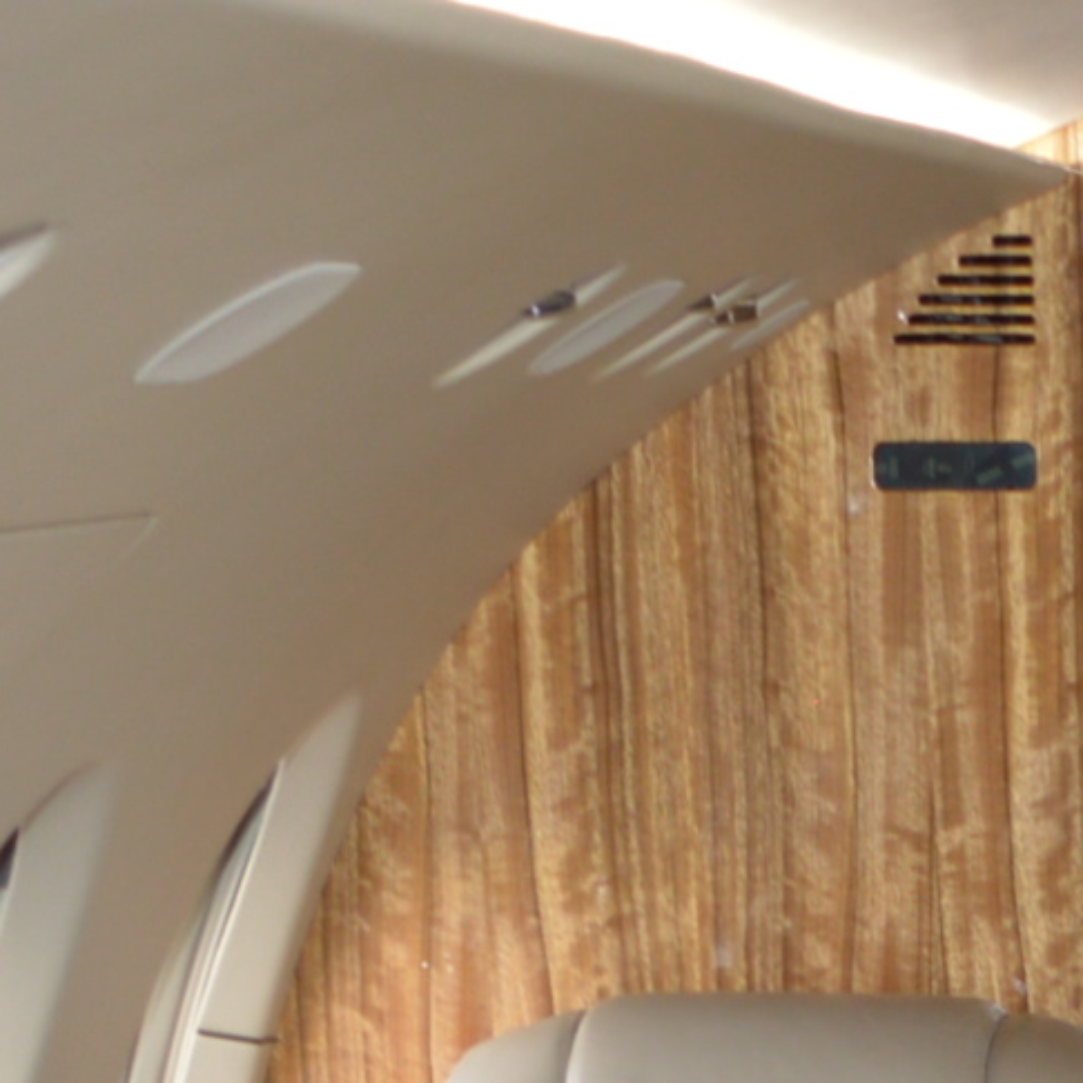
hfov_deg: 11.8
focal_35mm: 142
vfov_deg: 11.1
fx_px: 5026
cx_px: 1575
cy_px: 2213
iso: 250
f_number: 3.5
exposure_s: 1/30
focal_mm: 18
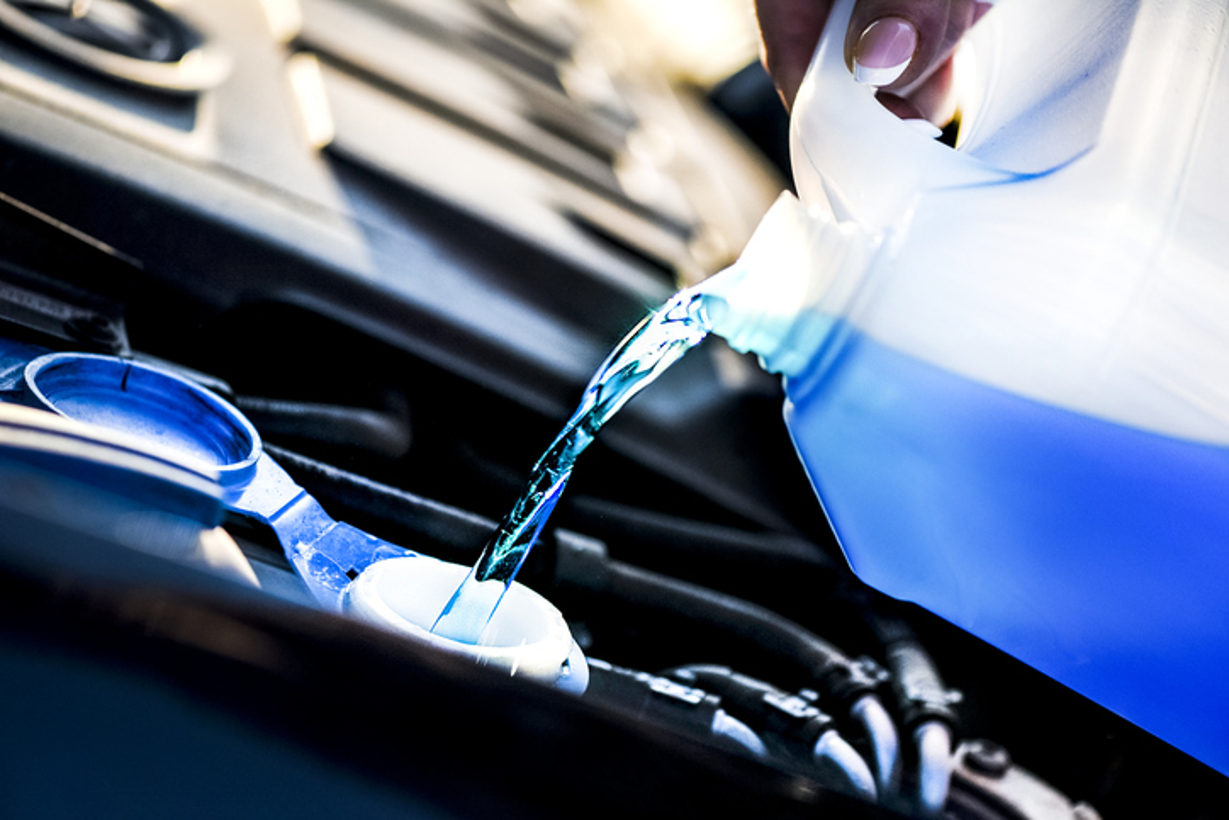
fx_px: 3585
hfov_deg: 19.5
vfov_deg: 13.0
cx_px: 614
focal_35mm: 105
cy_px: 410
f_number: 3.2
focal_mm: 105
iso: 400
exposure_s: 1/2000
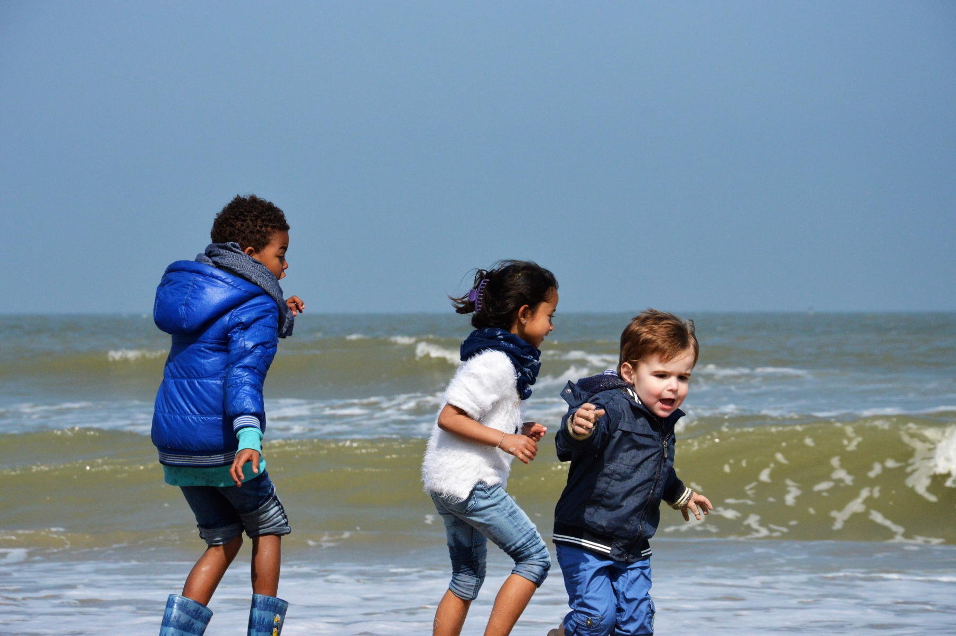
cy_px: 318
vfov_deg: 8.7
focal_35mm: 158
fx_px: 4179
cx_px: 478
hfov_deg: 13.1
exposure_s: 1/4000
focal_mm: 105
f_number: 9
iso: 800
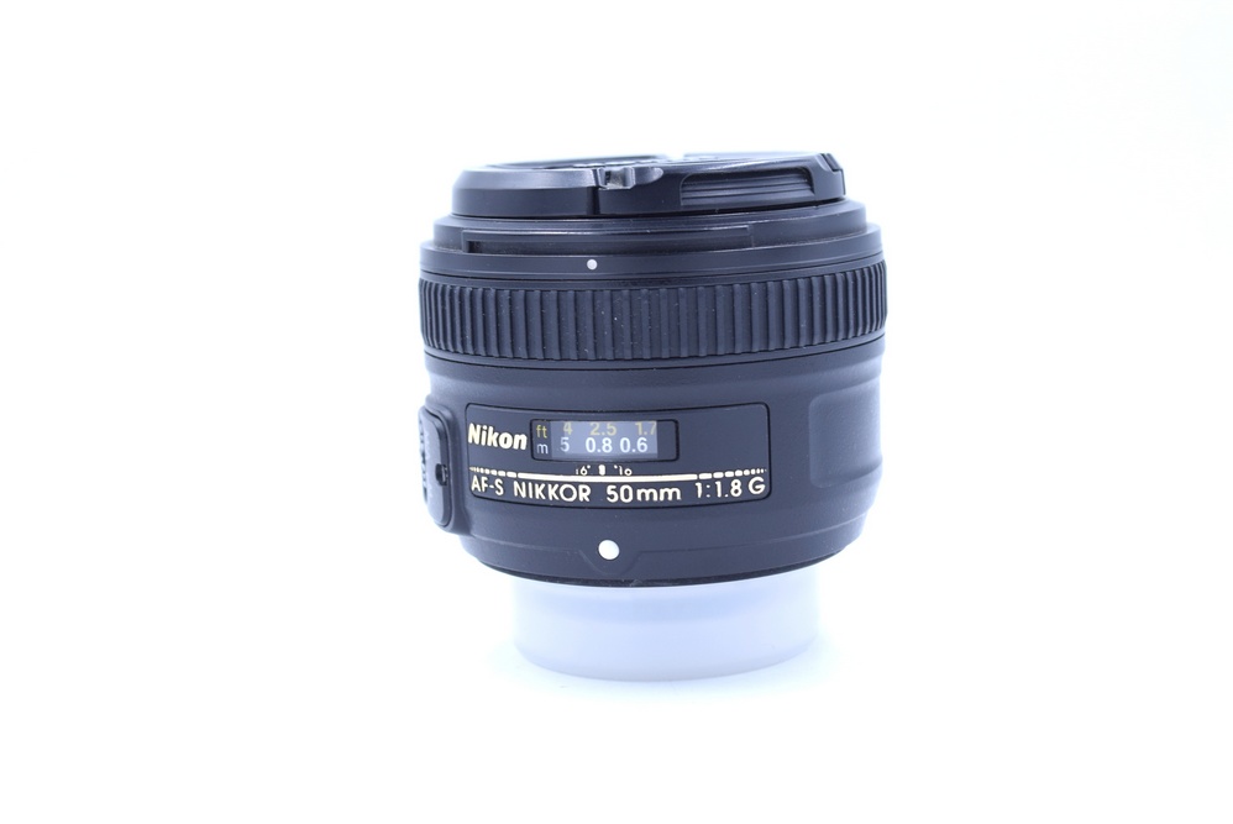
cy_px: 412
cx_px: 616
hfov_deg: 33.4
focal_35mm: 60
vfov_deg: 22.7
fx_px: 2056
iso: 400
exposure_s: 1/125
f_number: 7.1
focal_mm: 40
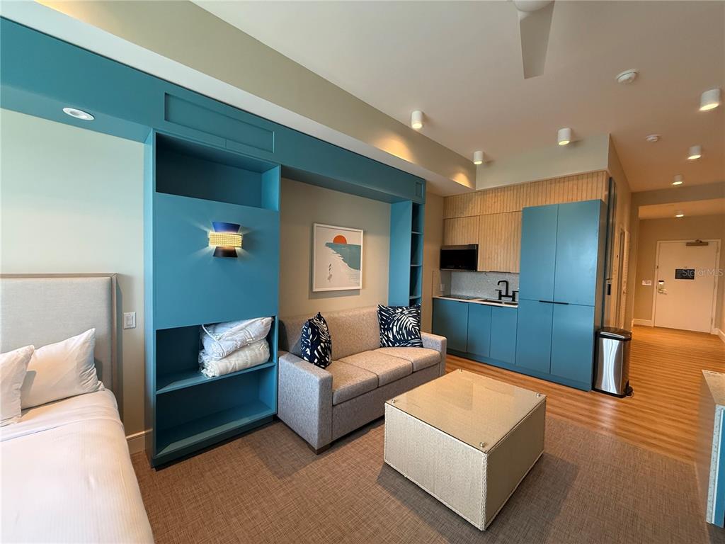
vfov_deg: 85.7
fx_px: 293
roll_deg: -1.5
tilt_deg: -0.9
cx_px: 362
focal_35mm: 14
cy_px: 272
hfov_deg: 102.1
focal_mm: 2.22
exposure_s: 1/120
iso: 320
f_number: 2.2
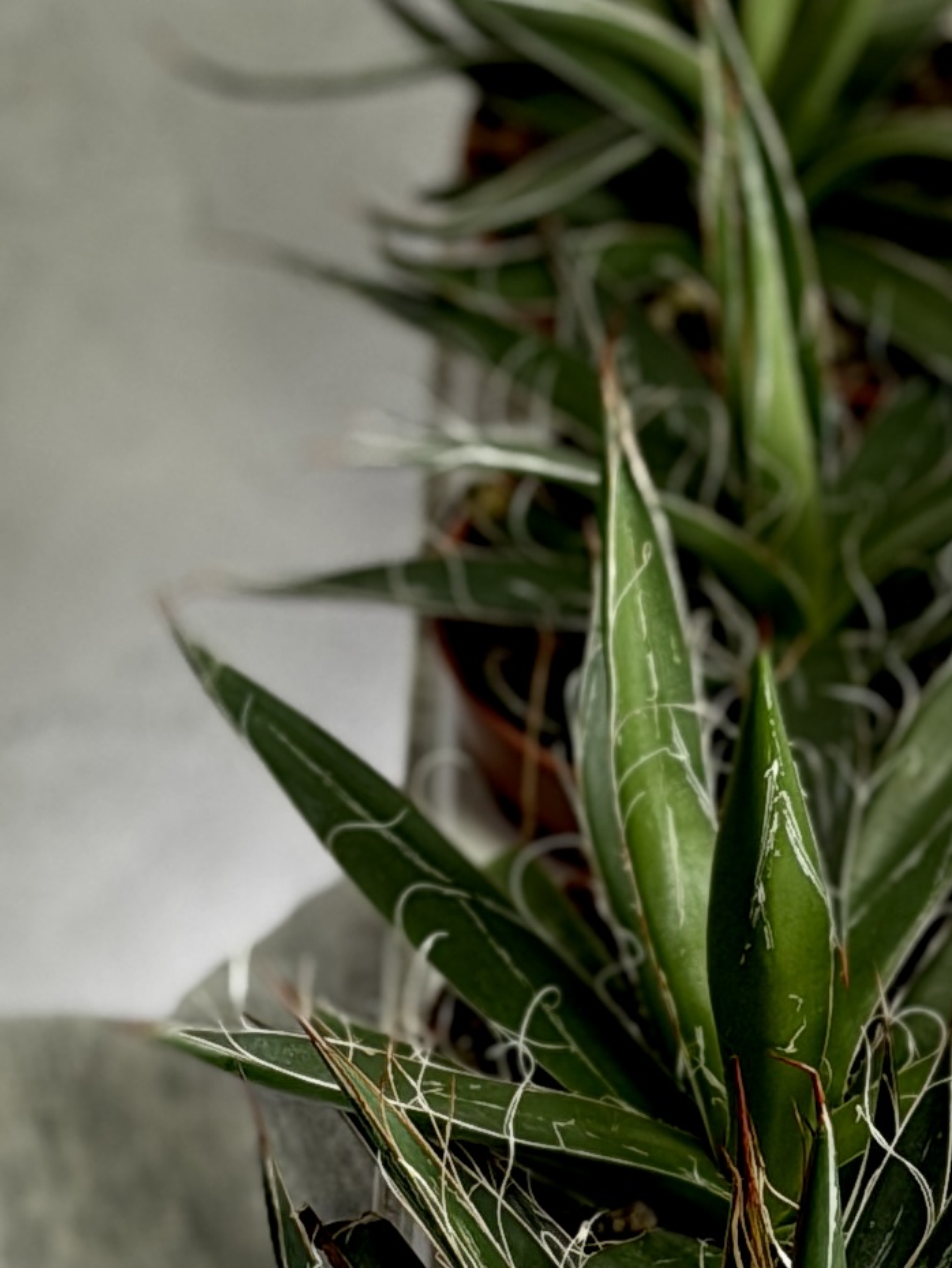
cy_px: 1102
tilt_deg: -7.3
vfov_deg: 9.5
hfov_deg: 7.1
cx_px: 1091
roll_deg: -0.9
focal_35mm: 208
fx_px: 7624
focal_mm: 6.76
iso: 50
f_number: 1.78
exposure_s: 1/155
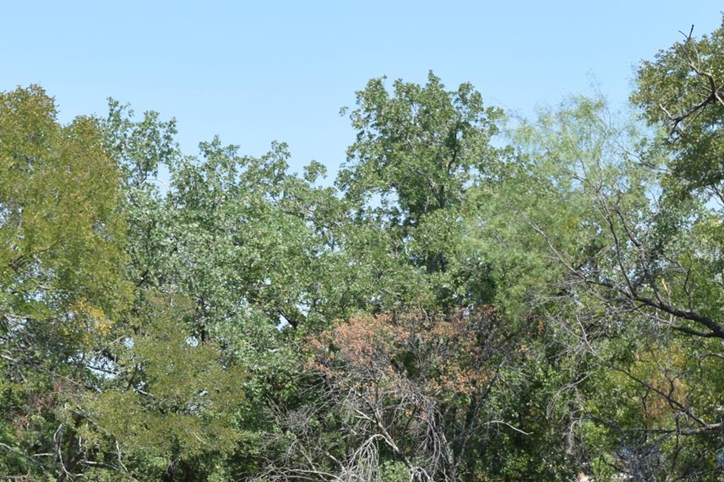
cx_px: 260
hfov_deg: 22.3
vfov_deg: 14.8
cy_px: 484
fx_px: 1830
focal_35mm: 91
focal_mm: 30
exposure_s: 1/320
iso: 200
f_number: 9
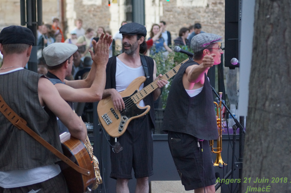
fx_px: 1332
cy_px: 96
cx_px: 146
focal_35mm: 165
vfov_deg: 8.3
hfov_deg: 12.5
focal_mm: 110
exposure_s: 1/200
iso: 1600
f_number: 5
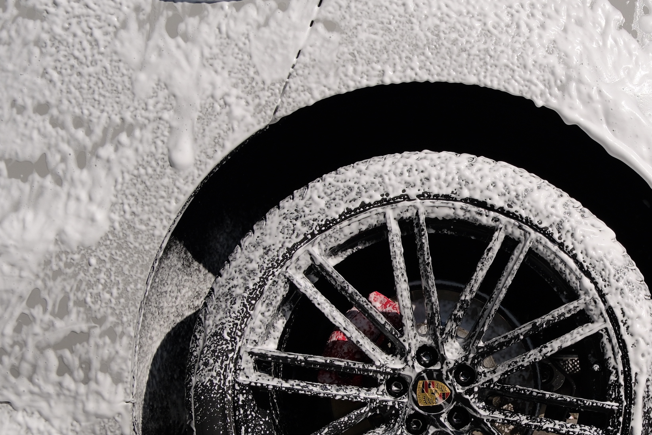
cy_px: 324
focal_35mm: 55
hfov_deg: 35.3
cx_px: 505
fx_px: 996
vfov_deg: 24.4
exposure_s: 1/1800
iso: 320
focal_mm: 19.2
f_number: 7.1
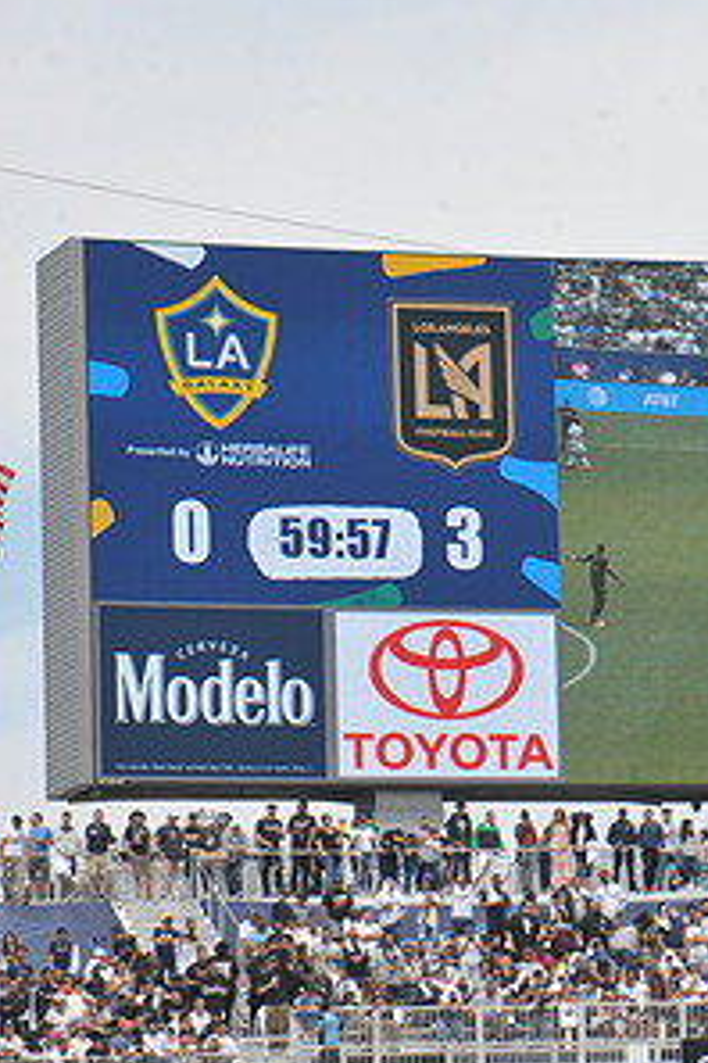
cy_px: 519
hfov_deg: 5.4
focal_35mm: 254
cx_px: 1033
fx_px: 7492
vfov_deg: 8.1
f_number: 10
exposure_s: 1/400
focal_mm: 130
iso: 320
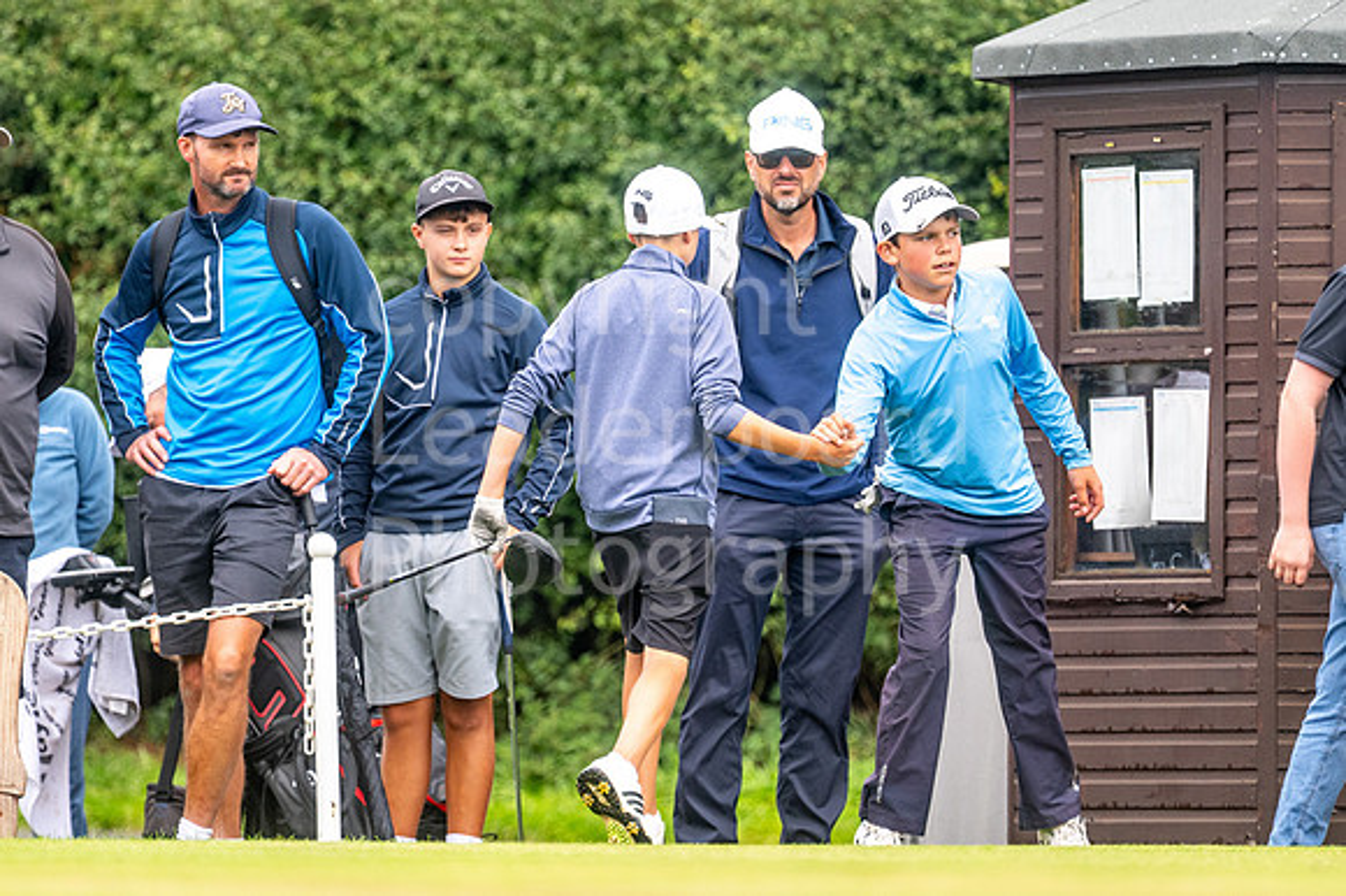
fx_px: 18861
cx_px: 741
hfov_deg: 4.1
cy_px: 485
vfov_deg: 2.7
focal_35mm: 505
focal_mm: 300
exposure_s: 1/2000
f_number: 4
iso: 500
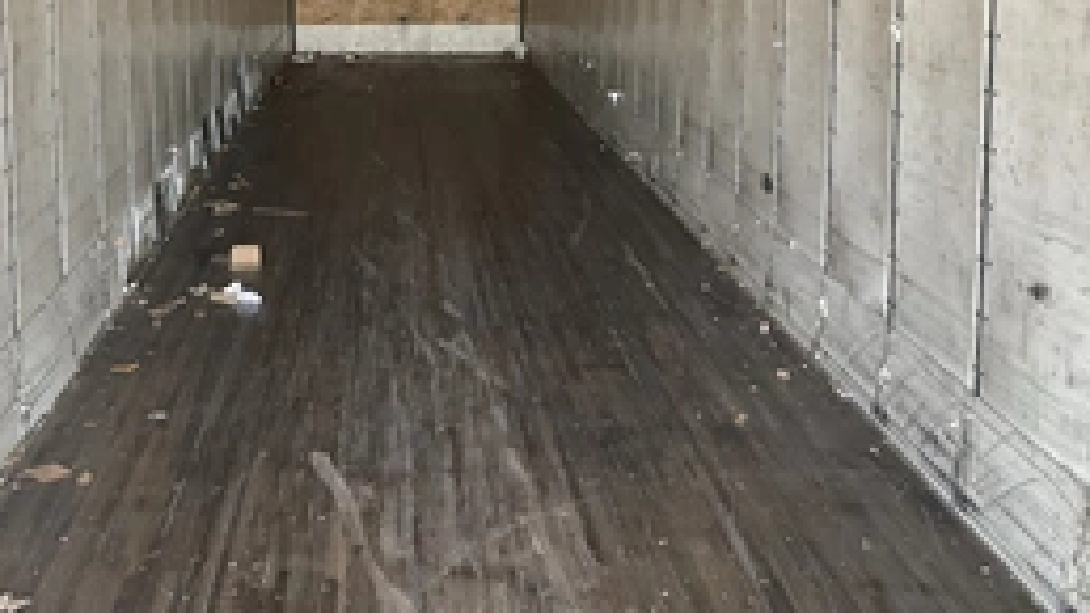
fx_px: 1416
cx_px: 448
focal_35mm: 49
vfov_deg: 23.9
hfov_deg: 41.9
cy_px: 85
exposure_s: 1/122
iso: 64
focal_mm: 3
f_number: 1.8
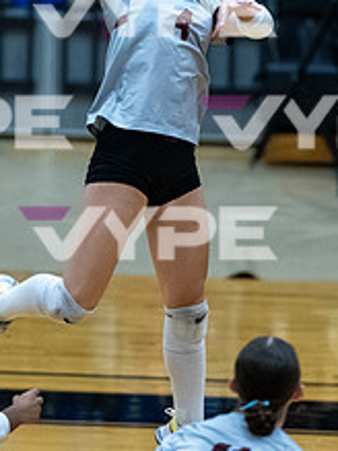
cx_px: 133
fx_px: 9070
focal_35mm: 696
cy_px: 107
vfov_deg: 2.9
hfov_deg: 2.1
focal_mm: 200
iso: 3200
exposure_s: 1/1600
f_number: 2
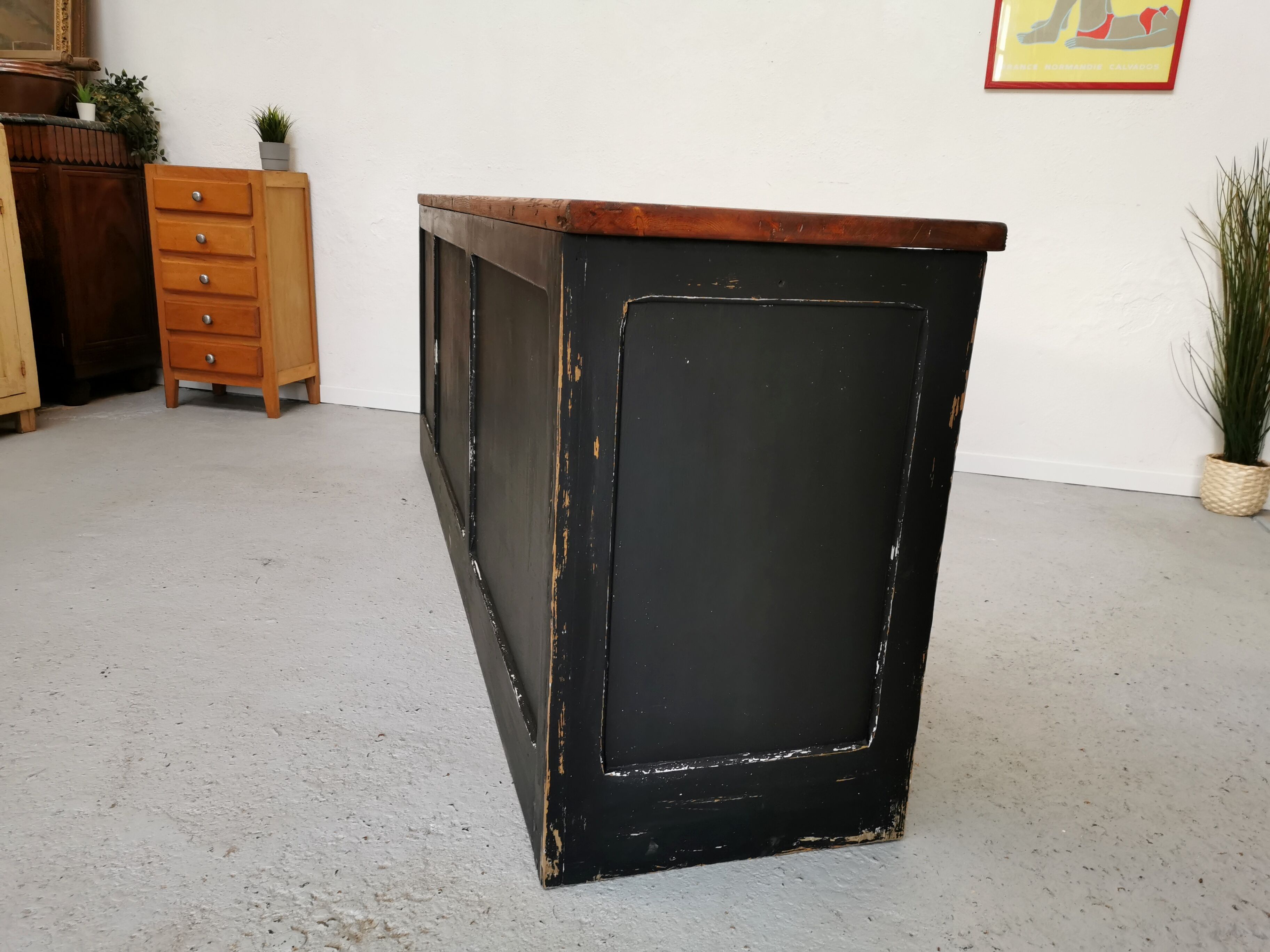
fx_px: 991
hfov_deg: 65.3
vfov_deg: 51.4
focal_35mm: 27
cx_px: 635
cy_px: 476
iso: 125
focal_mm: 5.58
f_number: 1.8
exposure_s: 1/50
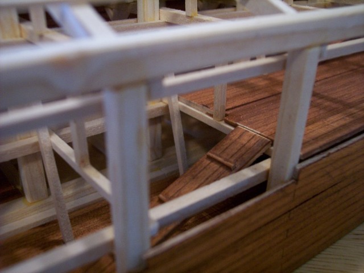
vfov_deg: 36.8
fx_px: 410
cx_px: 182
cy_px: 136
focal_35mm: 39
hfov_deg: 47.9
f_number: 3.4
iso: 200
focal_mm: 8
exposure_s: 1/10
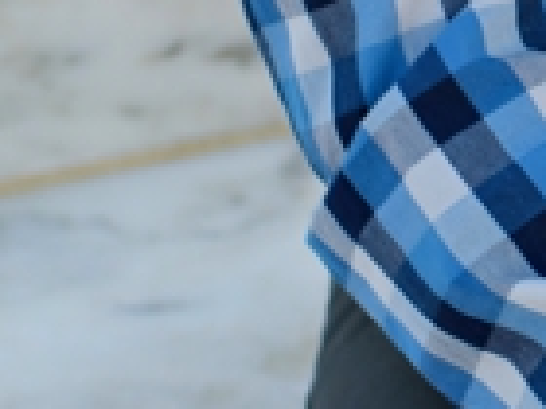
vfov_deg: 6.7
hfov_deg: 8.6
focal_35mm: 217
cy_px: -321
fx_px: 3423
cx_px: 1076
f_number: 2.8
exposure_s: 1/400
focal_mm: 35
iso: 200
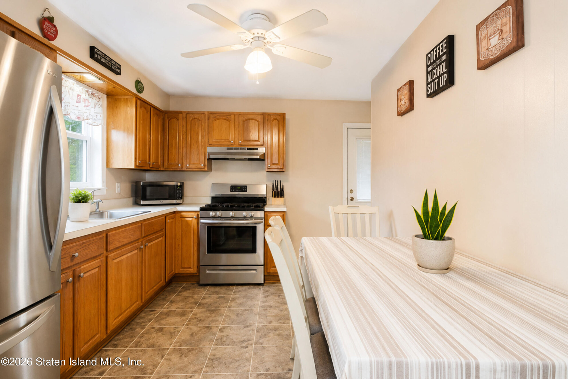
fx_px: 237
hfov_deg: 100.4
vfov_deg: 77.3
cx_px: 284
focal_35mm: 15
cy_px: 190
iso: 2000
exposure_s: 1/60
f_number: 7.1
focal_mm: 10
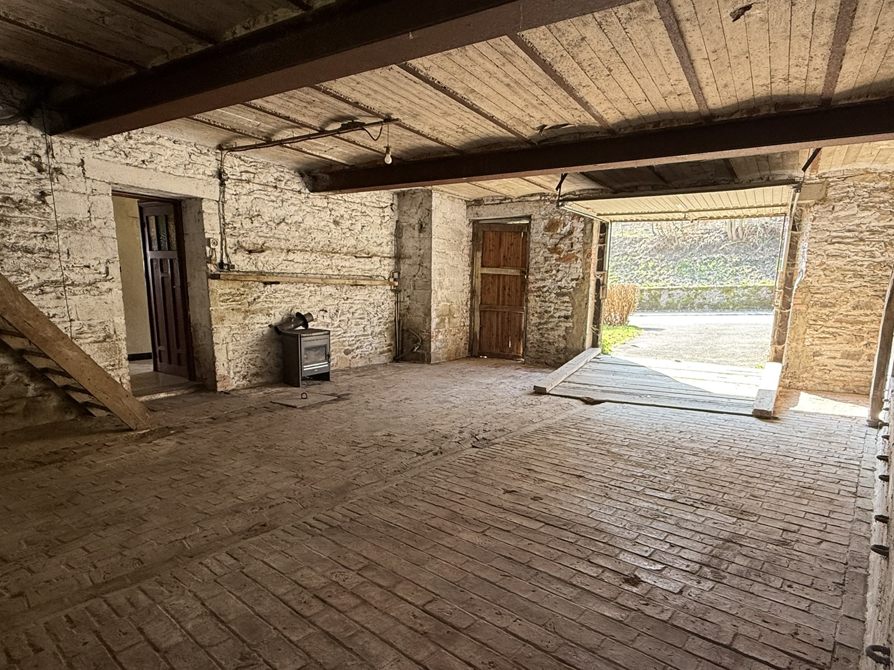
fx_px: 516
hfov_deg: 81.7
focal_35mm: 20
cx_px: 471
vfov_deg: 65.7
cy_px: 381
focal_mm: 2.22
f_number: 2.2
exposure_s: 1/99
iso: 160
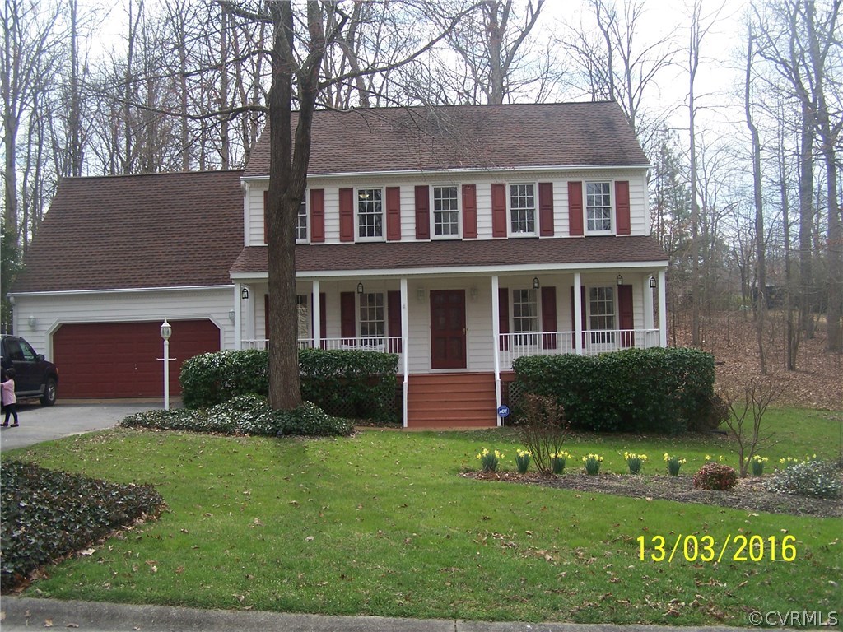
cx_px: 422
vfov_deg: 37.7
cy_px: 316
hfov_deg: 49.0
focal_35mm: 38
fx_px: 925
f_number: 2.8
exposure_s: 1/640
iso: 80
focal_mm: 6.3
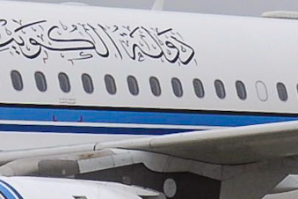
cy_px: 130
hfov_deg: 9.1
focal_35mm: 221
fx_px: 1829
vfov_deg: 6.2
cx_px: -165
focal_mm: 25
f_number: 5.6
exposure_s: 1/2000
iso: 200
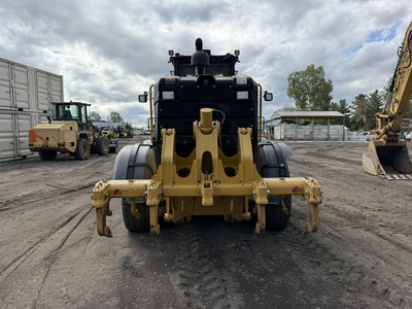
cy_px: 154
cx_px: 206
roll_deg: +0.5
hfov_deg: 71.6
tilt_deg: -3.8
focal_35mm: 24
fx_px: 286
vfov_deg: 56.8
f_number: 1.78
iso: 100
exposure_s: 1/3953
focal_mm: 6.76
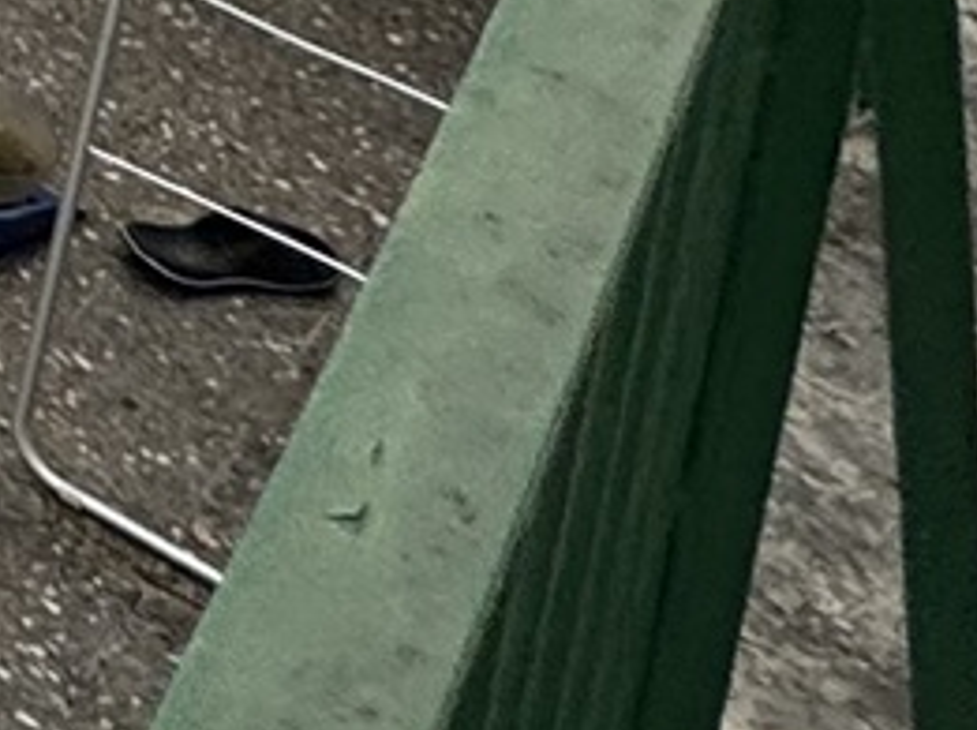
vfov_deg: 9.4
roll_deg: -0.5
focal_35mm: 110
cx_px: -2283
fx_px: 3100
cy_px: -1677
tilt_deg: -7.7
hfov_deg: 10.1
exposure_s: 1/537
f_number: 2.2
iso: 40
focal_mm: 2.22
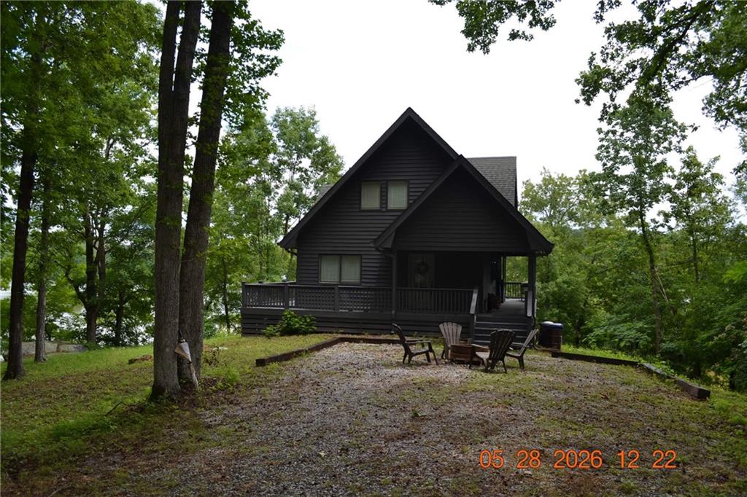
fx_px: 560
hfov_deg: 67.4
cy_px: 248
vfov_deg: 47.9
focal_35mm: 27
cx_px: 374
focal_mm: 18
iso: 100
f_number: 6.3
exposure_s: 1/200
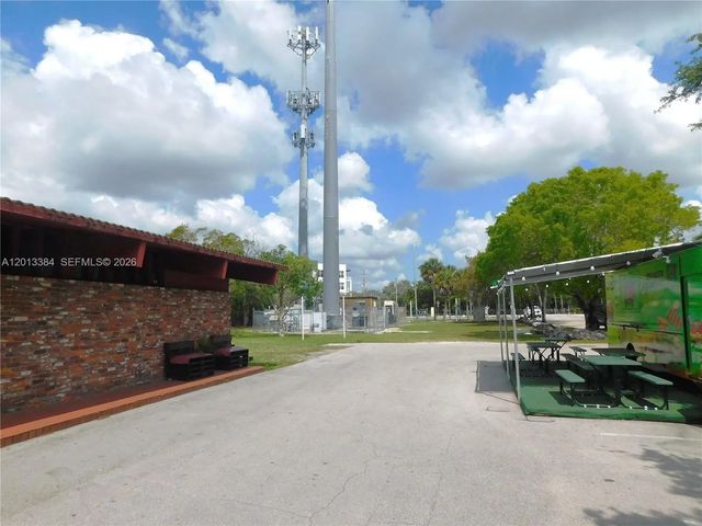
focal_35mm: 23
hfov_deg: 73.9
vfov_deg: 58.9
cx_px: 351
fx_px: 466
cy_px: 263
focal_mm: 4
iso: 125
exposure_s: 1/1000
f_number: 6
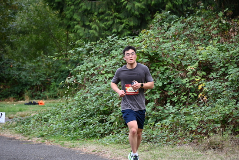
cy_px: 80
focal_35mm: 200
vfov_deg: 6.9
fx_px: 1328
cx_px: 120
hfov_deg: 10.3
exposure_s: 1/250
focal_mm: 200
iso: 640
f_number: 6.3
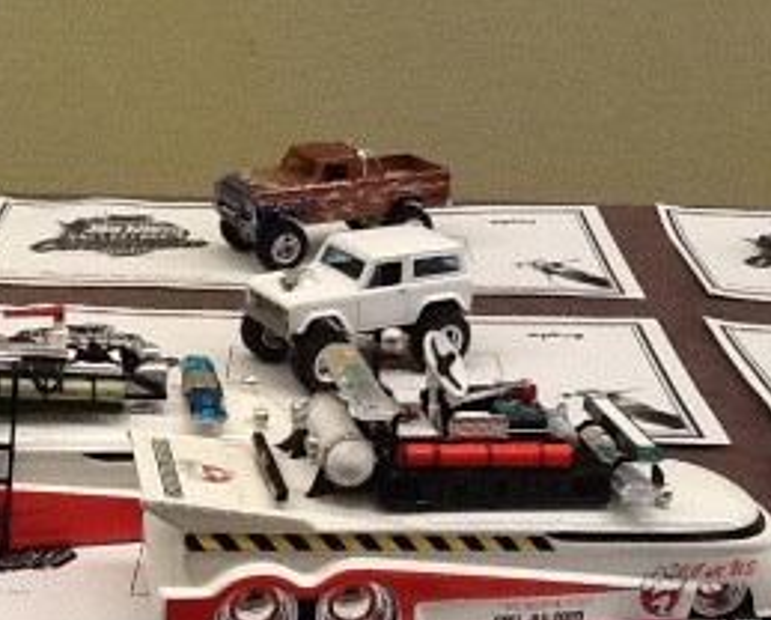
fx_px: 1714
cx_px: 257
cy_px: 283
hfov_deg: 25.2
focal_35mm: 75
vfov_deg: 20.5
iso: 125
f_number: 2.4
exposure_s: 1/30
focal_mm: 2.03
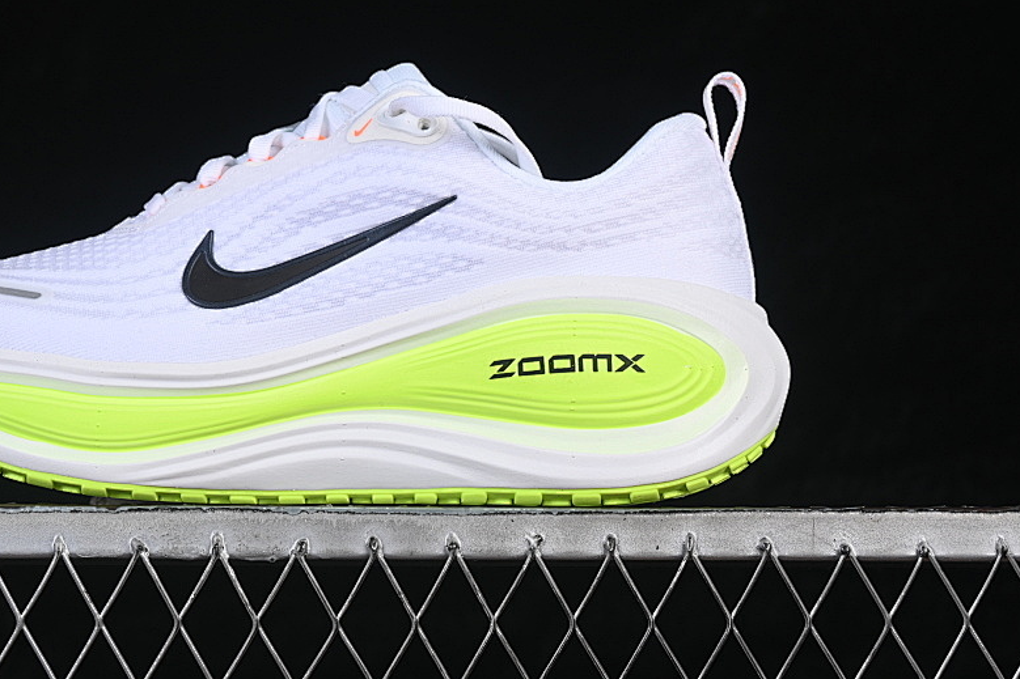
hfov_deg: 19.6
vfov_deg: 13.1
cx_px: 342
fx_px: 2946
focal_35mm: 104
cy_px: 216
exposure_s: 1/80
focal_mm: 50
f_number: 8
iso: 160
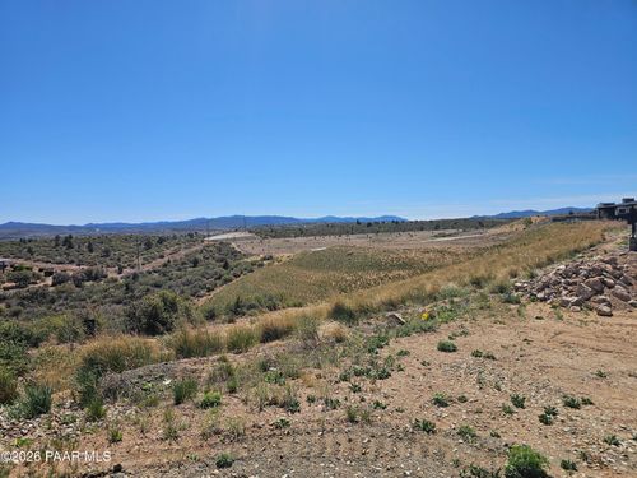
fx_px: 423
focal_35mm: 23
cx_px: 318
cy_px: 239
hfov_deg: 73.9
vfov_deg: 58.9
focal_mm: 6.3
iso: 10
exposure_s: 1/1365
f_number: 1.7
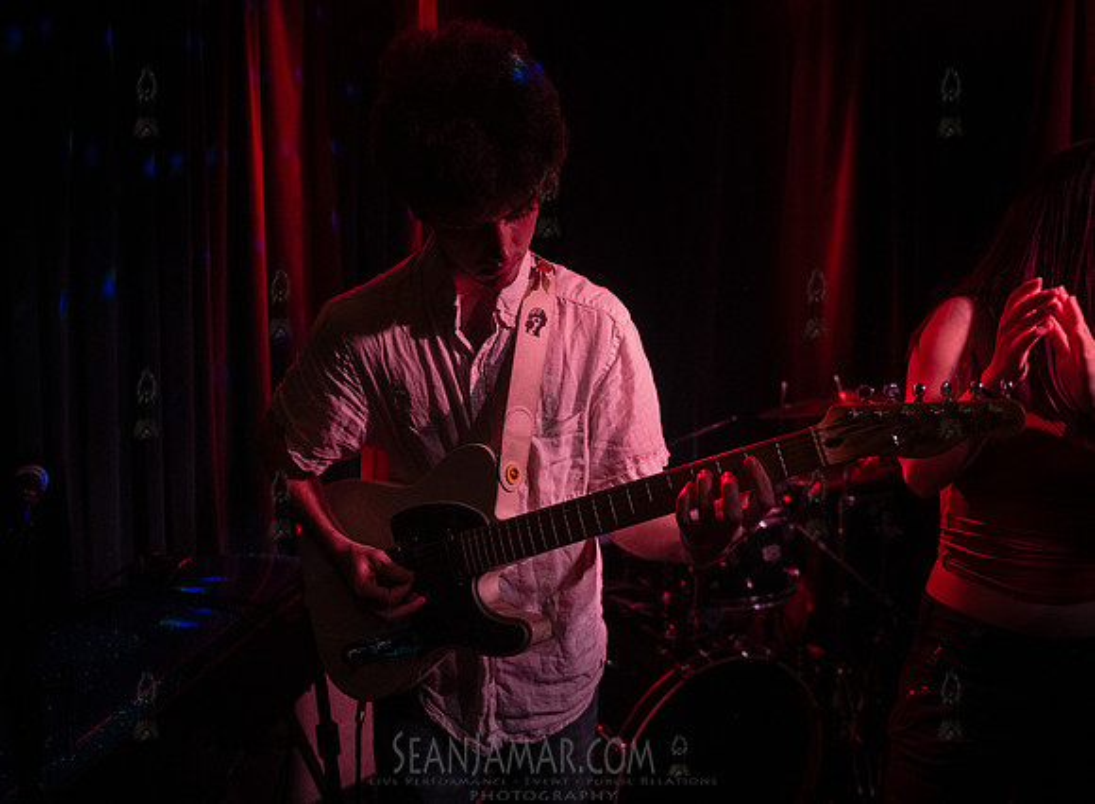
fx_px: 890
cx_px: 478
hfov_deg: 63.0
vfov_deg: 48.6
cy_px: 410
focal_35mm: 28
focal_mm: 26
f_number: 2.8
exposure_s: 1/400
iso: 8000
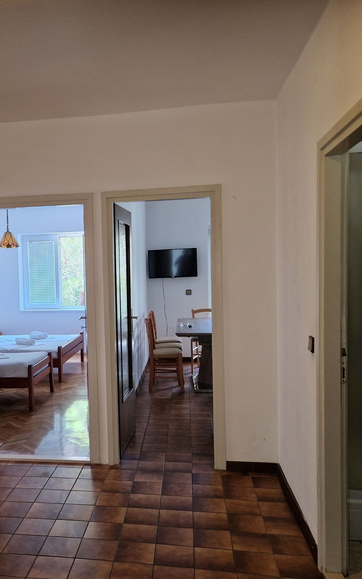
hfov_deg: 37.5
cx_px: 98
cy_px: 292
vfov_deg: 58.1
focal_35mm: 33
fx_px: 521
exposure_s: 1/100
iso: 160
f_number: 1.8
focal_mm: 5.4
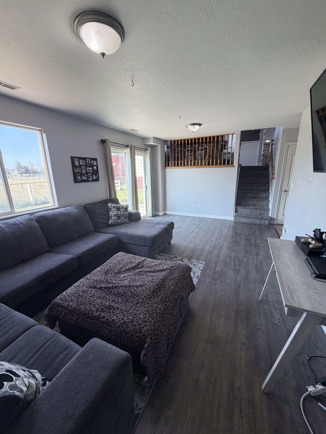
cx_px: 163
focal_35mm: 14
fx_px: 176
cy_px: 217
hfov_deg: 85.7
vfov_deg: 102.1
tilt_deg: -15.3
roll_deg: +1.5
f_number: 2.2
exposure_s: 1/120
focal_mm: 2.22
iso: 160
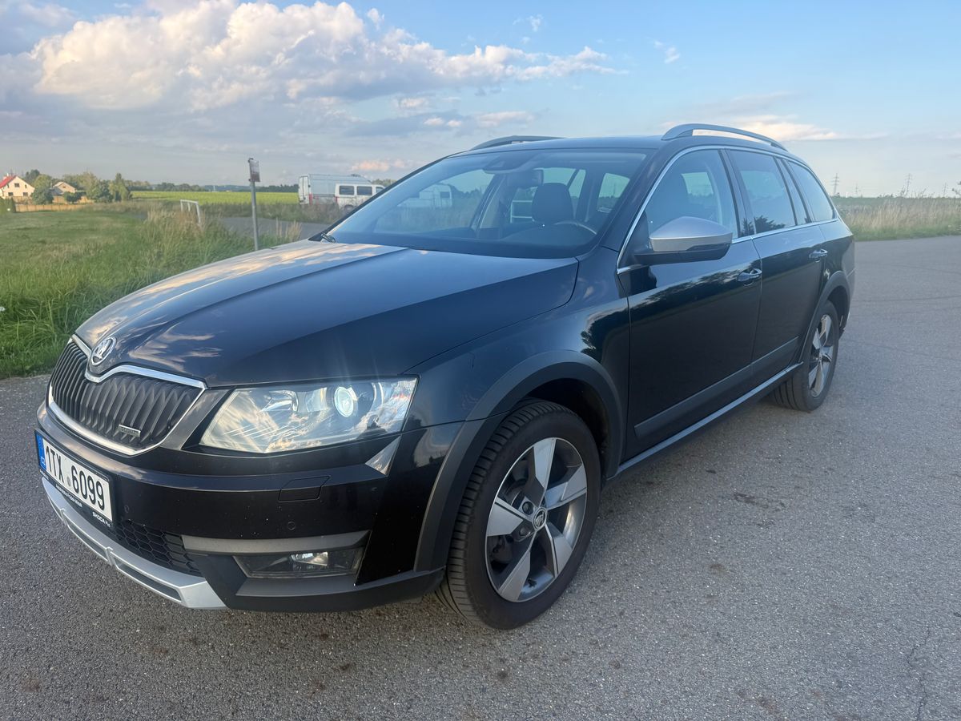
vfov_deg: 56.8
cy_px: 360
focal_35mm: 24
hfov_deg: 71.6
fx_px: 666
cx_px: 480
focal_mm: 6.76
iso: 80
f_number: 1.78
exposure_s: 1/1106
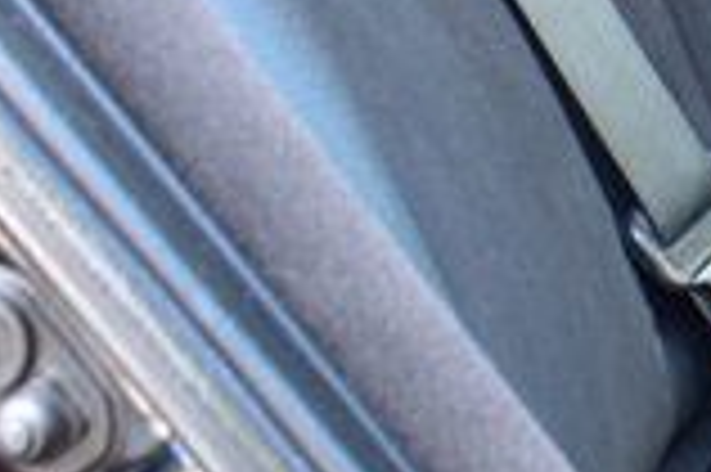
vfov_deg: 7.7
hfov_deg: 10.3
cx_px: 1642
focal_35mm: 175
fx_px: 3453
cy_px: -252
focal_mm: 18
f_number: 6.3
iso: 450
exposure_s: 1/15
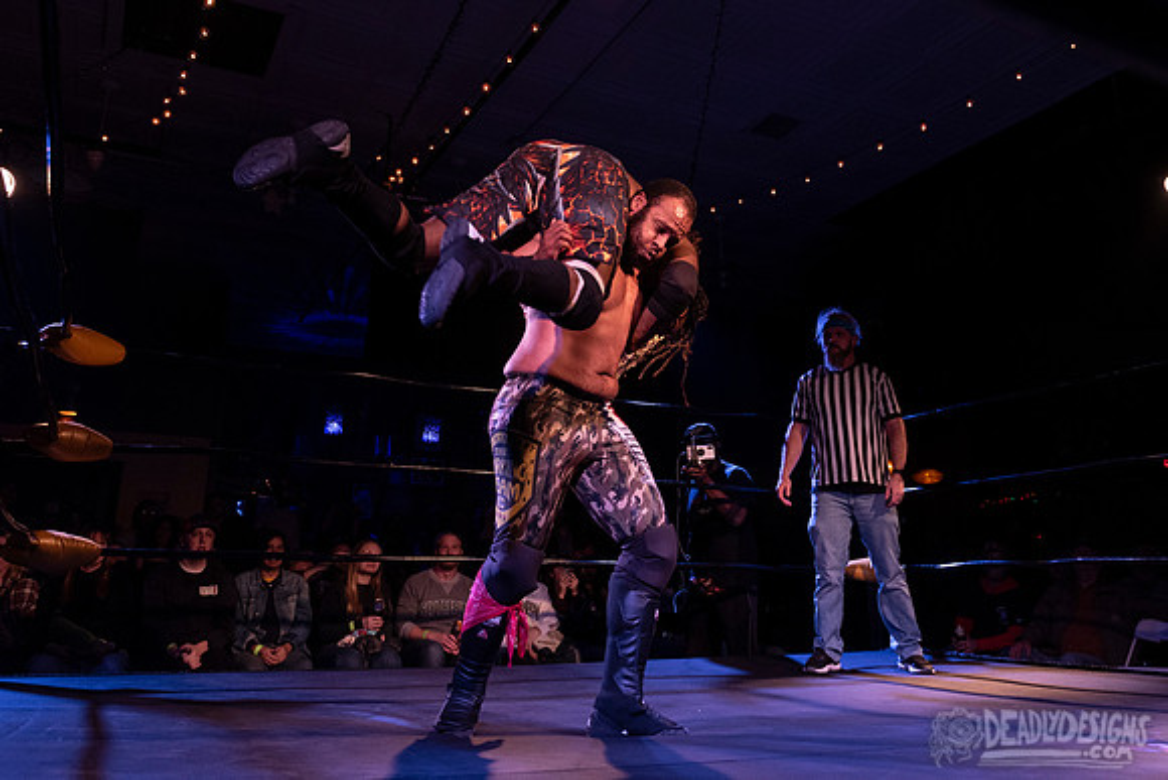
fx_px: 953
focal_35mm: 29
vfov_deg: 44.2
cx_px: 584
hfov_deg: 63.0
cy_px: 303
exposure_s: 1/320
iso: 2000
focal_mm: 24
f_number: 3.5
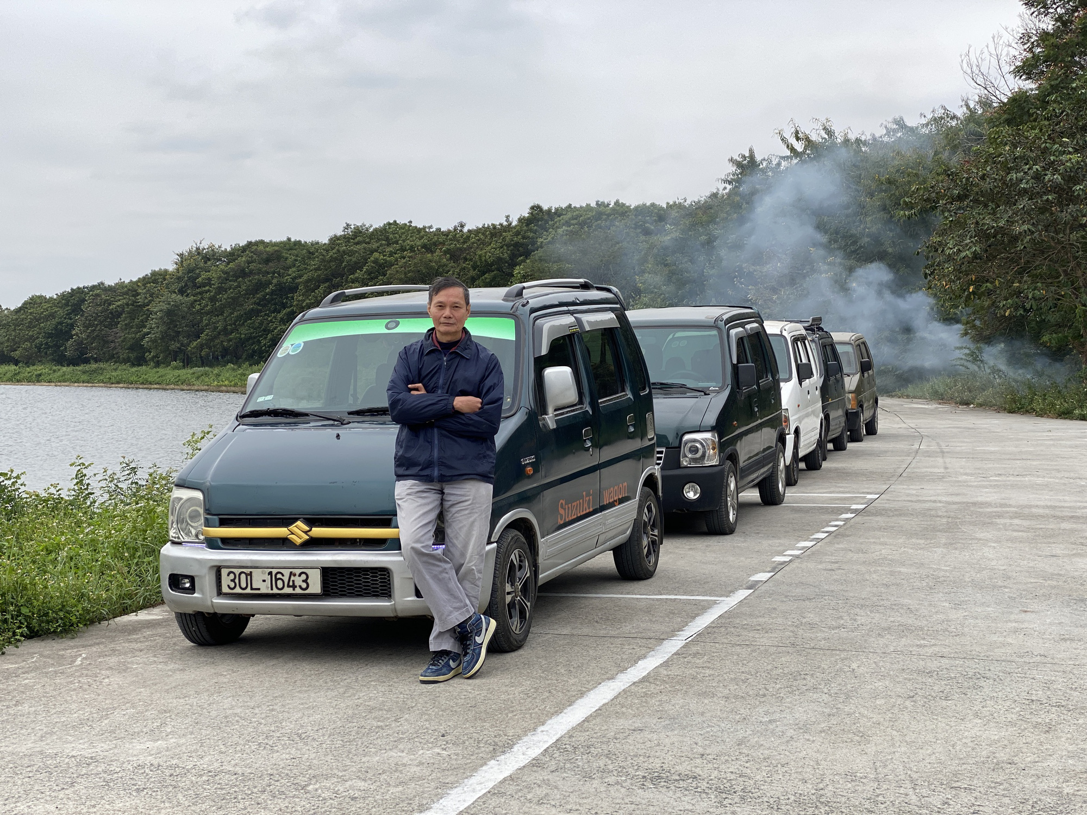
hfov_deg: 36.8
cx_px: 544
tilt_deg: -1.7
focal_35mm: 52
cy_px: 408
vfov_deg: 28.0
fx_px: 1633
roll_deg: +0.0
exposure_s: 1/558
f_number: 2
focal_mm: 6
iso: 20
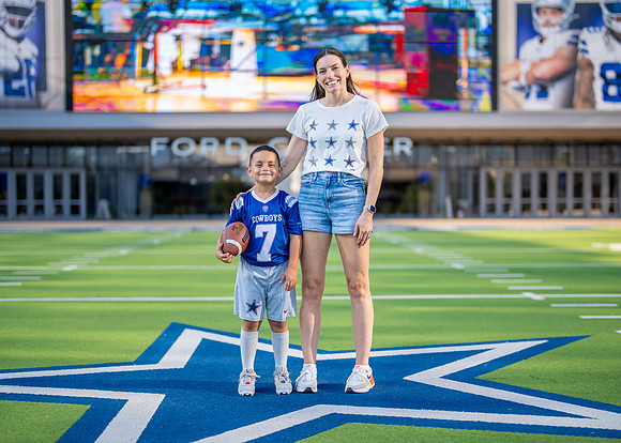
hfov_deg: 34.5
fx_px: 1000
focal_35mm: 57
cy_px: 229
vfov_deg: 25.0
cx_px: 327
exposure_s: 1/4000
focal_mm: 50
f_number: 1.2
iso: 125
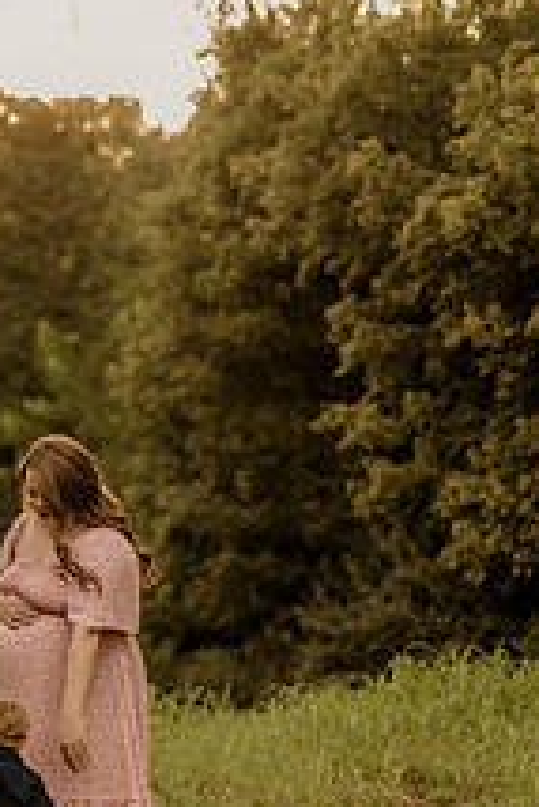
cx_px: 72
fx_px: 2354
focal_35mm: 105
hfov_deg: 13.0
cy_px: 622
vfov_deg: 19.3
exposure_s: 1/800
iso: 125
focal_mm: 50
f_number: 1.8
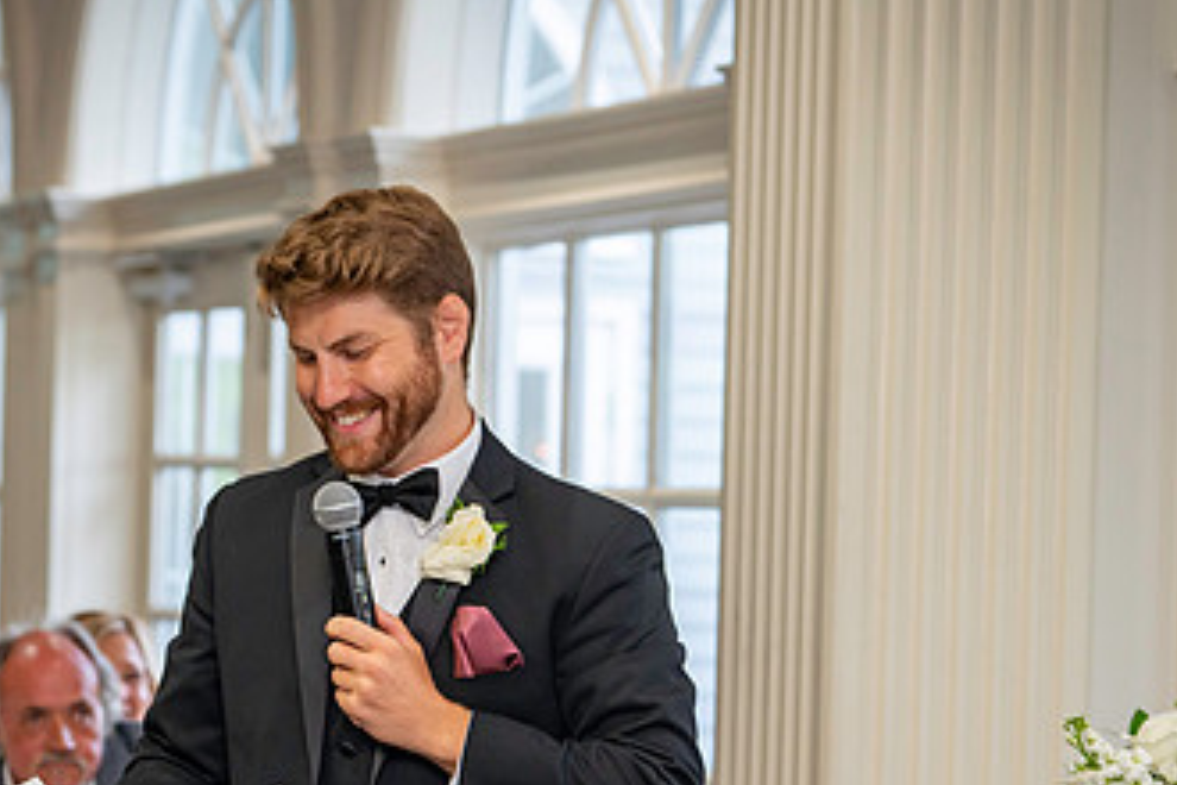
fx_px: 5460
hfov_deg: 12.3
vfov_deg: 8.2
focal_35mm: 167
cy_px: 596
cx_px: 360
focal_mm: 95
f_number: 4
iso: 1000
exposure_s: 1/80
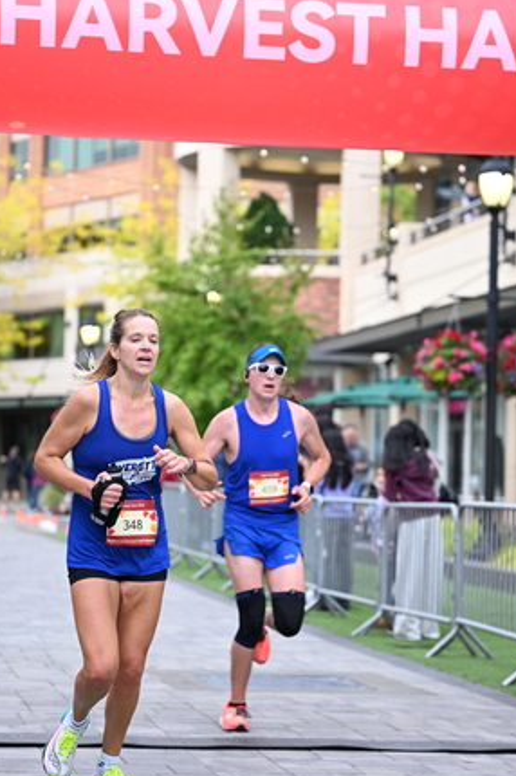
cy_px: 401
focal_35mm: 105
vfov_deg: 19.5
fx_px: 2261
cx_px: 264
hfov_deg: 13.0
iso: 1000
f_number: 2.8
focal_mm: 82
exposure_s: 1/1600
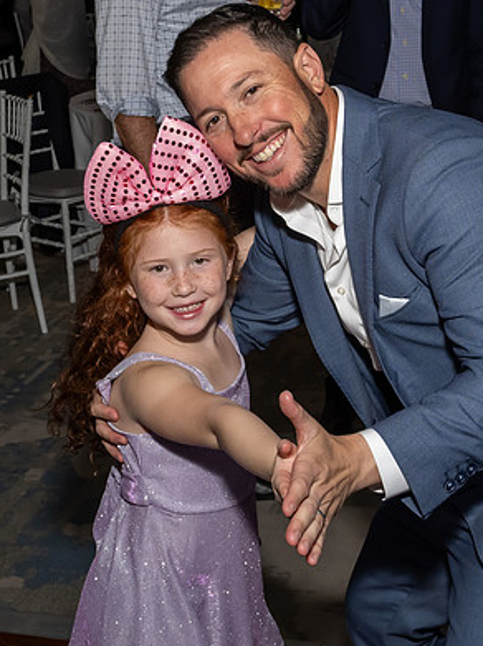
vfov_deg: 27.3
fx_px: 1322
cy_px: 216
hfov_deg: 20.7
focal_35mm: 71
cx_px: 241
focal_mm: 22
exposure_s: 1/250
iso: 1000
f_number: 8
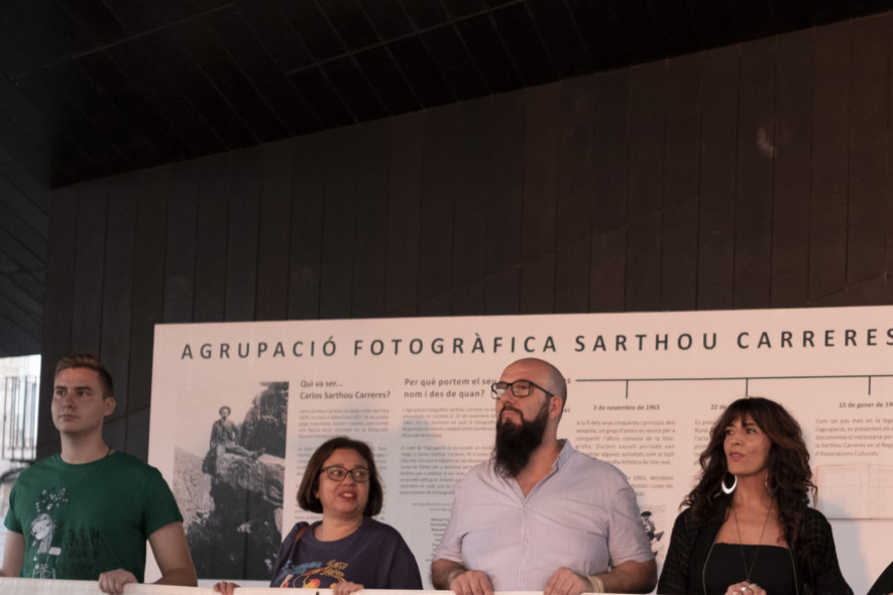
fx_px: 2133
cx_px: 660
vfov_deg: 15.6
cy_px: 569
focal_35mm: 86
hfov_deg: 23.4
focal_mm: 23
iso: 1000
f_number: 2
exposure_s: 1/250
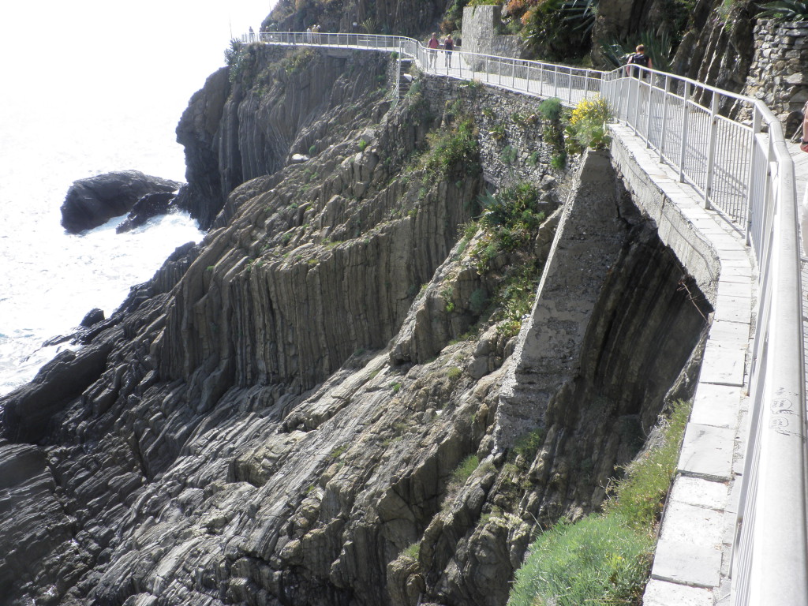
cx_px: 404
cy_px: 303
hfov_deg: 51.4
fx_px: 840
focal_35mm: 36
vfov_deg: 39.7
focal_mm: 6.3
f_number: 5.6
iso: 64
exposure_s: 1/160
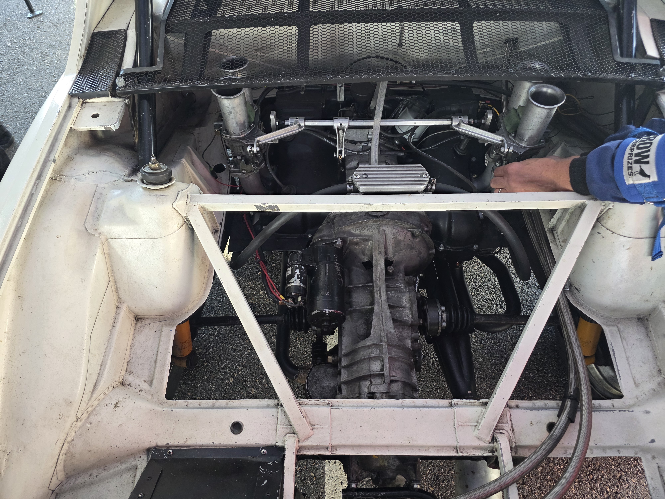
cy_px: 250
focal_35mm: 23
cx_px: 332
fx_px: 442
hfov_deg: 73.9
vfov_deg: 58.9
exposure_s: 1/180
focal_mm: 6.3
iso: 125
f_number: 1.7
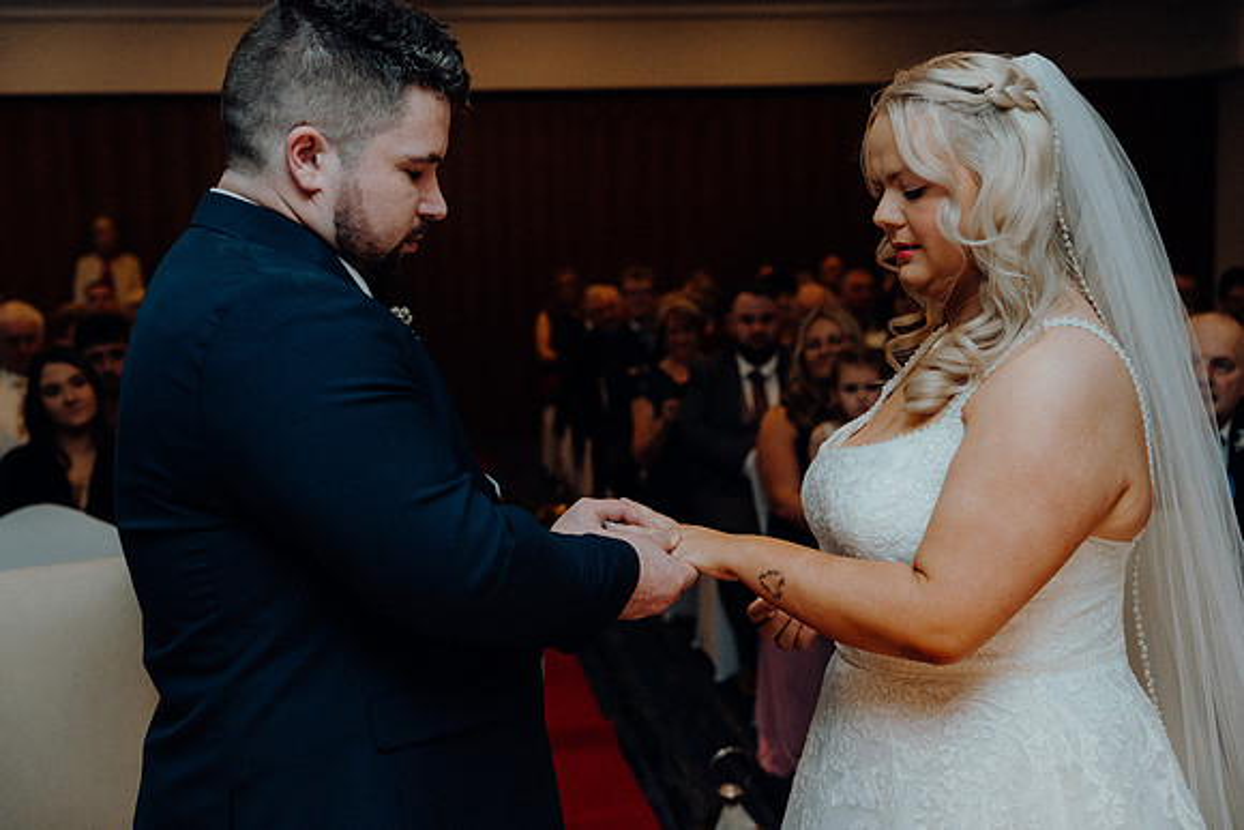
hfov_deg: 41.1
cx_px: 622
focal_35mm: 48
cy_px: 415
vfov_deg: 28.1
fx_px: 1659
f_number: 3.5
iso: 2500
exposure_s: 1/160
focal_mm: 48
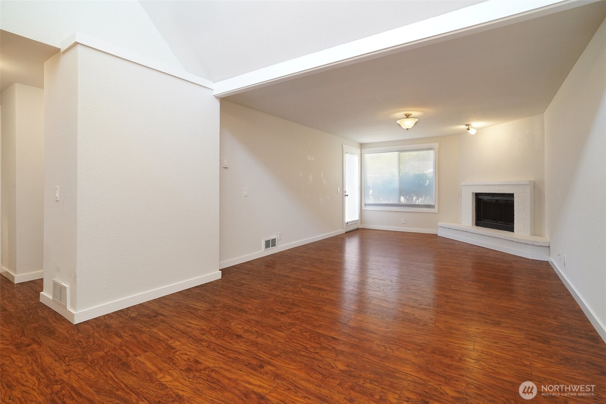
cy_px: 202
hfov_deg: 96.7
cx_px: 303
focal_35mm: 16
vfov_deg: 73.7
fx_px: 269
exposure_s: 1/20
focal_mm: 16
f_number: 8
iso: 1600
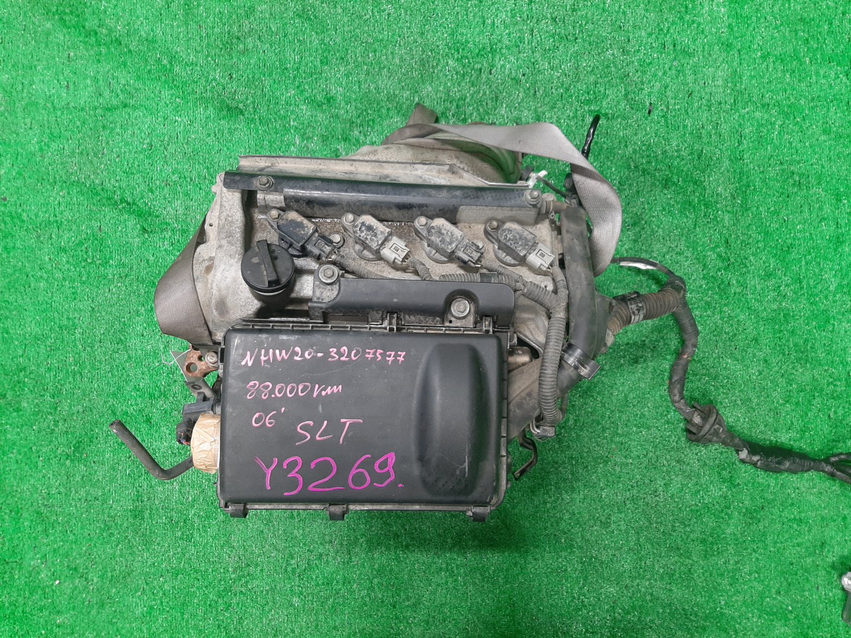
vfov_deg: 53.1
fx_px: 639
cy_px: 319
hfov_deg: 67.3
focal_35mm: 26
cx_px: 426
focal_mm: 3.93
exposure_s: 1/50
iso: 167
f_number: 1.7
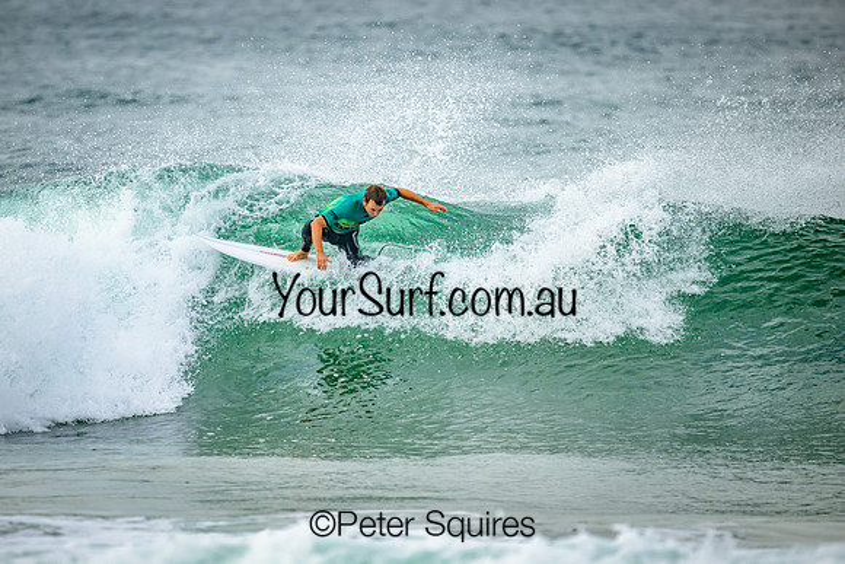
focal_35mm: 800
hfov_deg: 2.6
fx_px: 18781
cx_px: 422
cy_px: 282
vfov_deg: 1.7
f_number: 6.3
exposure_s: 1/2000
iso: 400
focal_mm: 800
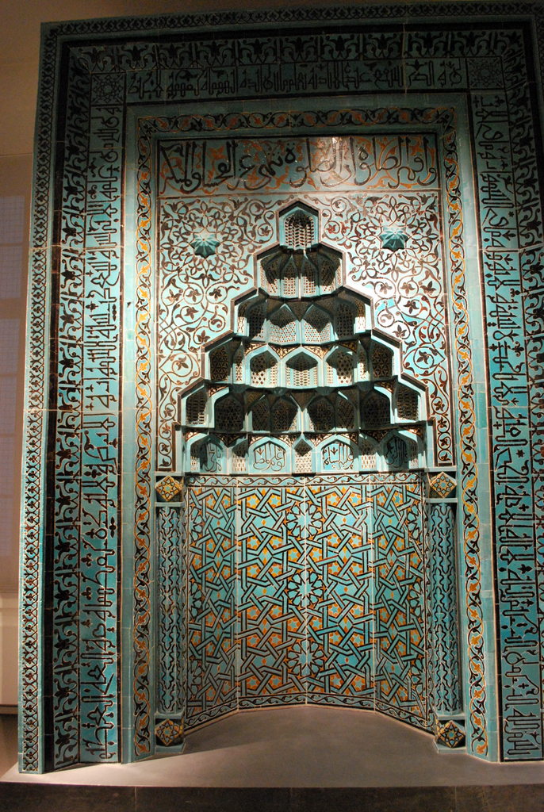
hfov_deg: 48.1
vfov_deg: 67.3
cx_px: 272
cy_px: 406
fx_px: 610
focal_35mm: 27
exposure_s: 1/25
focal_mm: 18
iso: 1600
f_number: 3.8
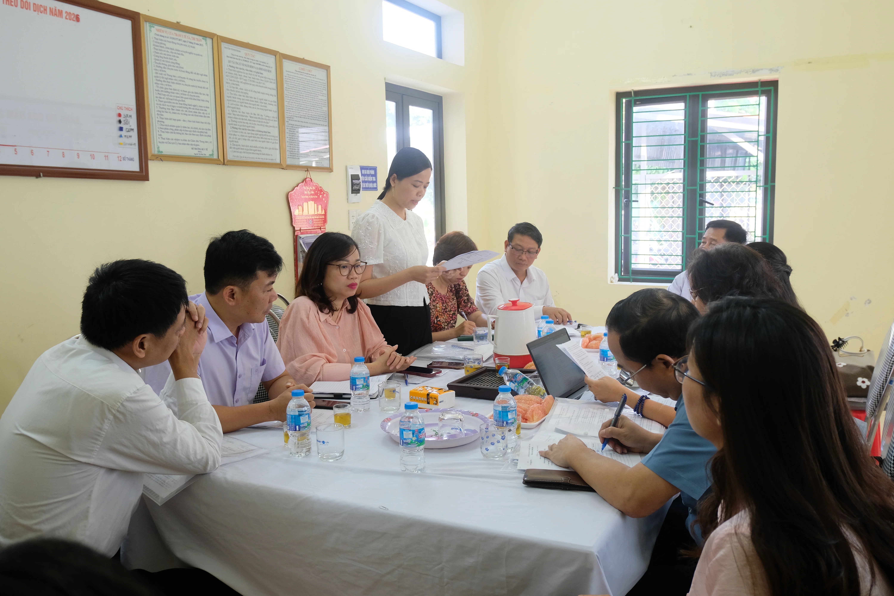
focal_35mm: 31
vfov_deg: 42.3
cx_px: 447
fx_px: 770
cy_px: 298
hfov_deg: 60.3
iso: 800
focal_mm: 20.9
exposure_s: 1/50
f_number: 4.2
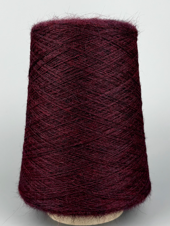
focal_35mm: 24
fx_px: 157
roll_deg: +0.0
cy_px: 113
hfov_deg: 56.8
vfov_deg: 71.6
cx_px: 85
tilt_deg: -4.9
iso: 80
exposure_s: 1/665
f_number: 1.78
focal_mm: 6.76
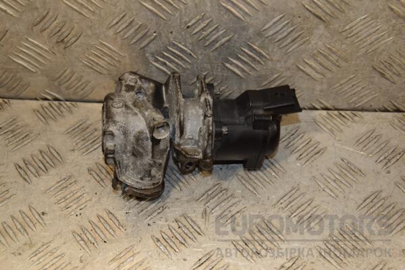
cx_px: 202
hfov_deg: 33.4
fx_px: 675
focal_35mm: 60
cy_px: 135
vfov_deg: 22.6
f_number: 6.3
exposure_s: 1/200
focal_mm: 40
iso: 800
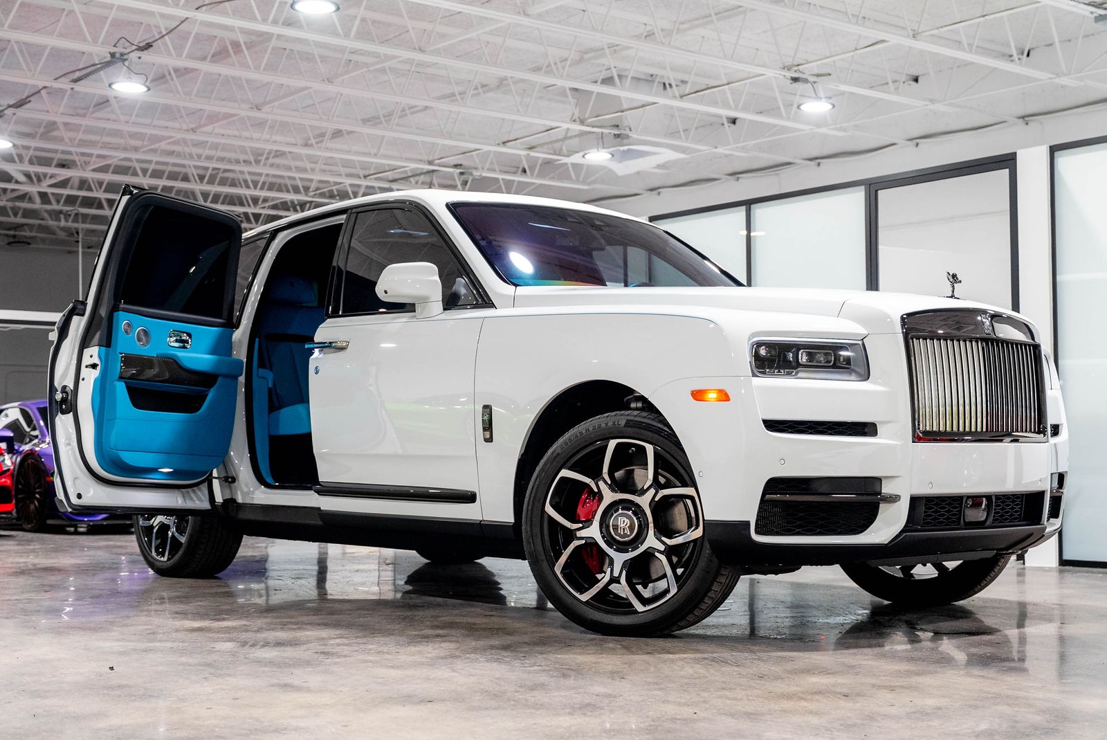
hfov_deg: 40.3
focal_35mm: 49
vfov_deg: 27.5
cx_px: 550
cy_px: 391
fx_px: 1508
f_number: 4
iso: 2000
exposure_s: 1/100
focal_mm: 46
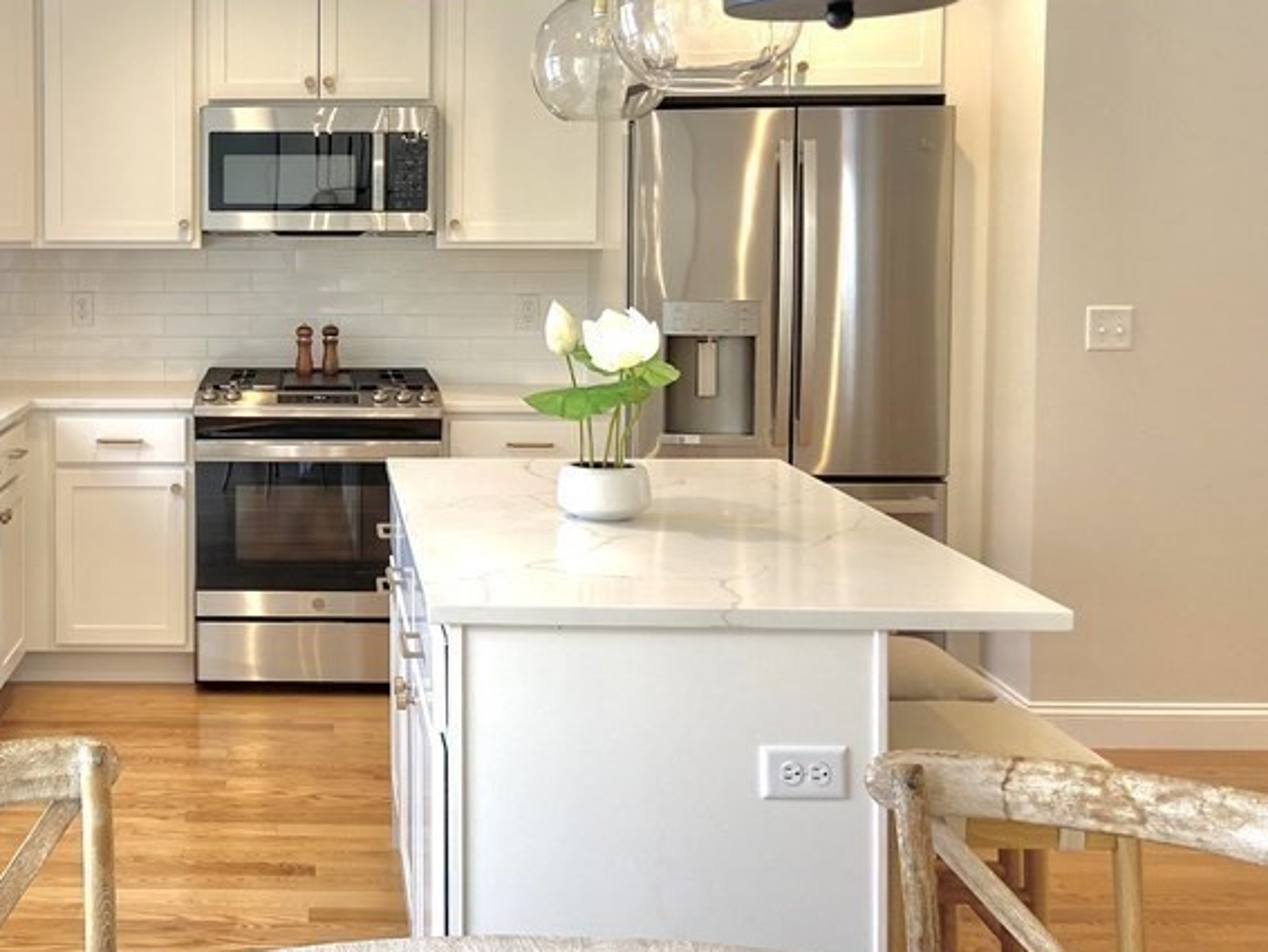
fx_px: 1722
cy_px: 298
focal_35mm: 47
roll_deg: -0.8
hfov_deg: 39.1
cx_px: 280
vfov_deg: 30.6
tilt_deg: -2.9
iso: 50
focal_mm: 4.25
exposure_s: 1/120
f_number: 1.8
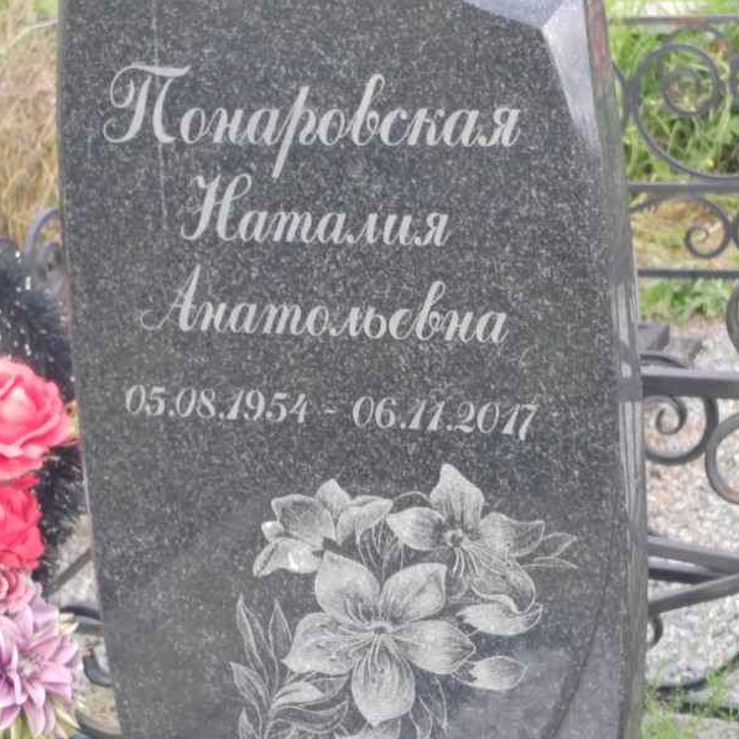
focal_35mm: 103
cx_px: 381
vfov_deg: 16.9
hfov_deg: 16.9
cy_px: 369
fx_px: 2488
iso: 100
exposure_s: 1/100
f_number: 1.9
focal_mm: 5.52
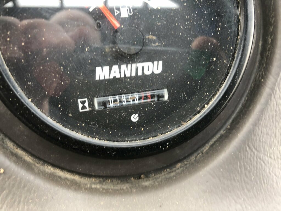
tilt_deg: -48.3
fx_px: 227
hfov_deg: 63.4
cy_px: 106
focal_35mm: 28
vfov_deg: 49.7
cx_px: 140
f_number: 1.8
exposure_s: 1/20
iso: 40
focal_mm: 4
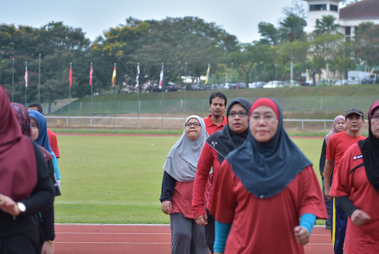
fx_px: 1106
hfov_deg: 19.4
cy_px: 127
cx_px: 190
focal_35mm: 105
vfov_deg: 13.1
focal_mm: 70
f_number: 2.8
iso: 100
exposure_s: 1/200
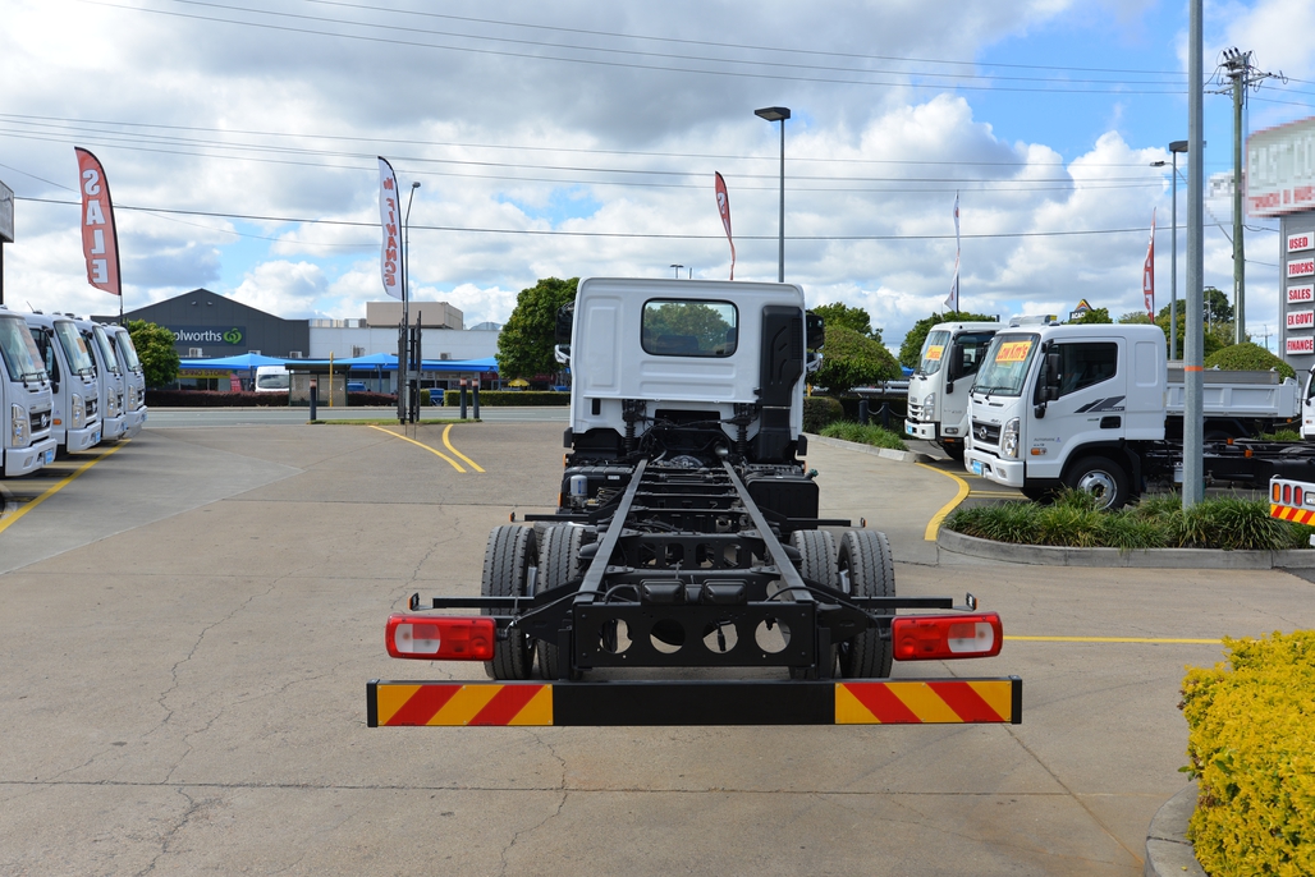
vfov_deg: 37.9
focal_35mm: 35
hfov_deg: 54.4
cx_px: 658
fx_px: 1279
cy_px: 438
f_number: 8
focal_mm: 35
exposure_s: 1/250
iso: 110
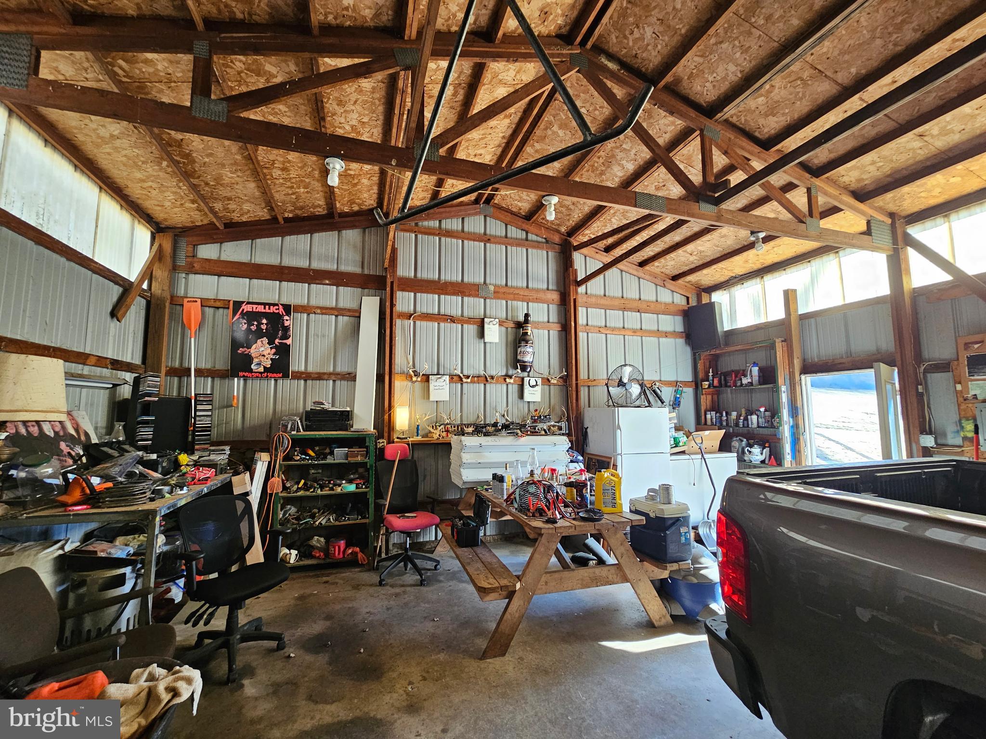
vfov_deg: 89.9
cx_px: 493
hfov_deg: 106.2
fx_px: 370
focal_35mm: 13
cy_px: 370
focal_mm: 2.2
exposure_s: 1/60
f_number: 2.2
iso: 200
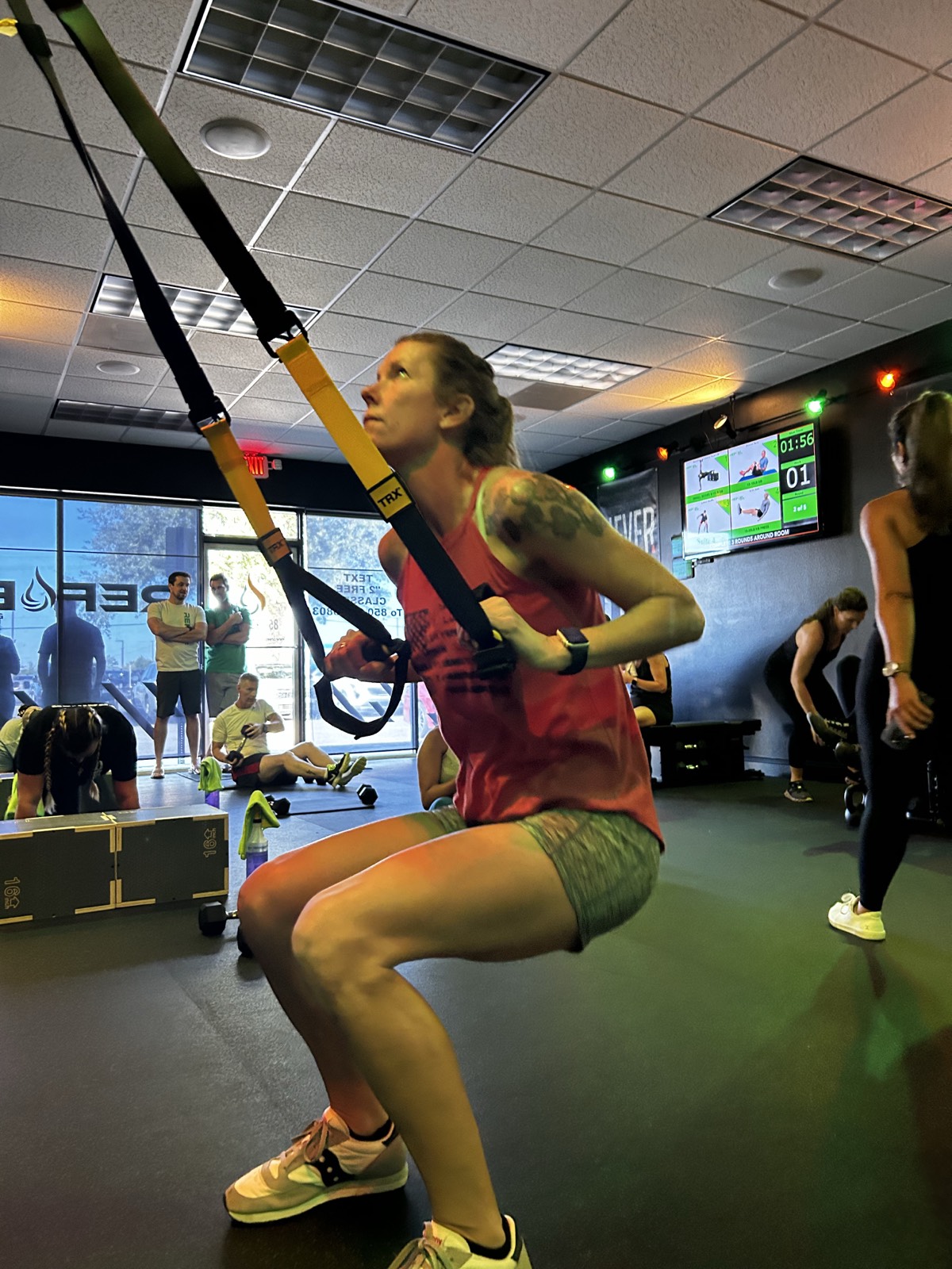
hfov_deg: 53.1
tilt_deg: +3.5
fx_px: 953
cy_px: 634
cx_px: 476
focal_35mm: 26
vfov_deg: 67.3
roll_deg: +1.5
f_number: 1.5
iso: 500
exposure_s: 1/60
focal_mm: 5.7
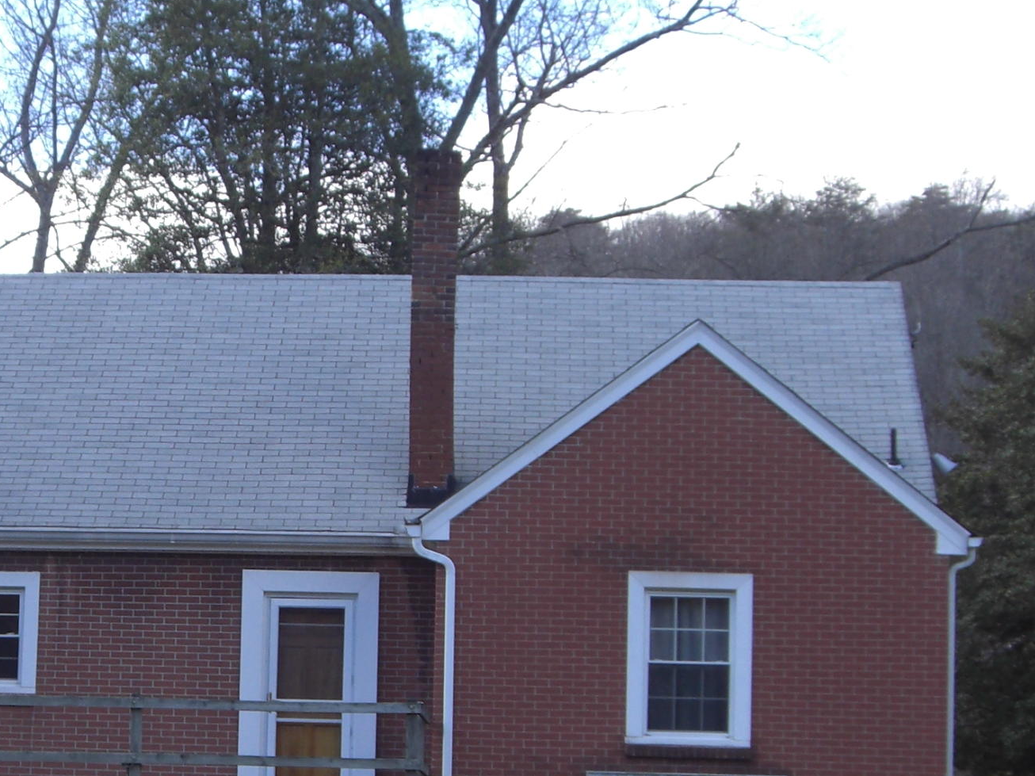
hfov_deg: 18.0
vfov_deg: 13.6
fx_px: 3229
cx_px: 183
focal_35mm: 108
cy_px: 677
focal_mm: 7.6
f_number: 3
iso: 64
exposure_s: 1/250
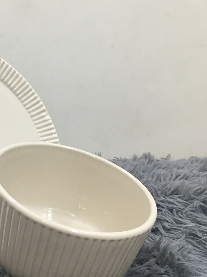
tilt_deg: -9.8
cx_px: 14
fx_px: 462
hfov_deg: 24.4
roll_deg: -2.2
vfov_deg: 33.1
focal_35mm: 58
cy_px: 111
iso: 80
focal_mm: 4.15
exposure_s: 1/33
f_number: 2.2
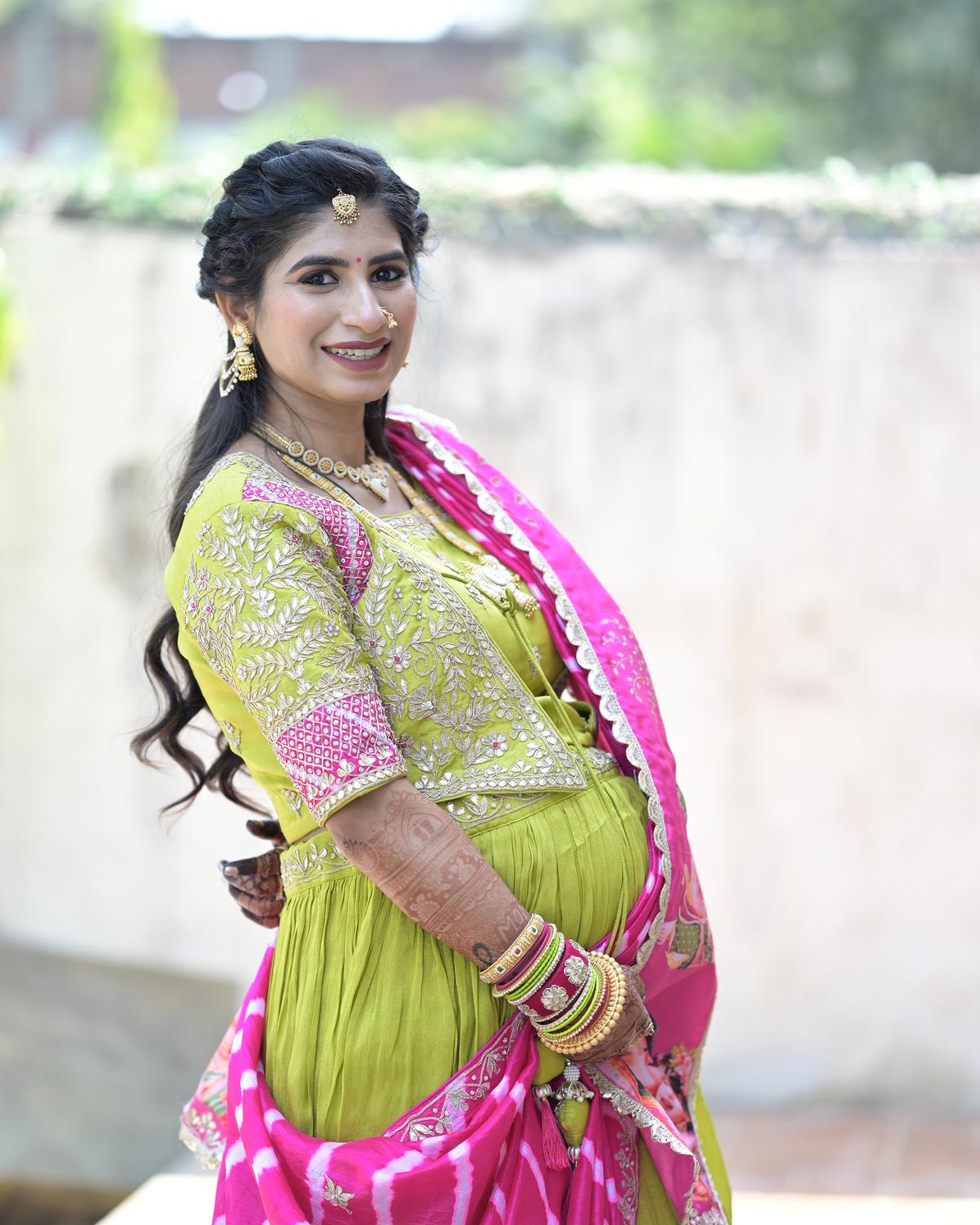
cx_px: 490
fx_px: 3481
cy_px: 684
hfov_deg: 16.0
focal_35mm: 96
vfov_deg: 20.0
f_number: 1.8
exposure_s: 1/500
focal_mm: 85
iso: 160
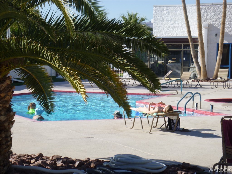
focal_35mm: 100
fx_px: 670
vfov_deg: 14.8
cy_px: 87
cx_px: 116
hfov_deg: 19.6
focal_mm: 18
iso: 100
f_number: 5.7
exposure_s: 1/250
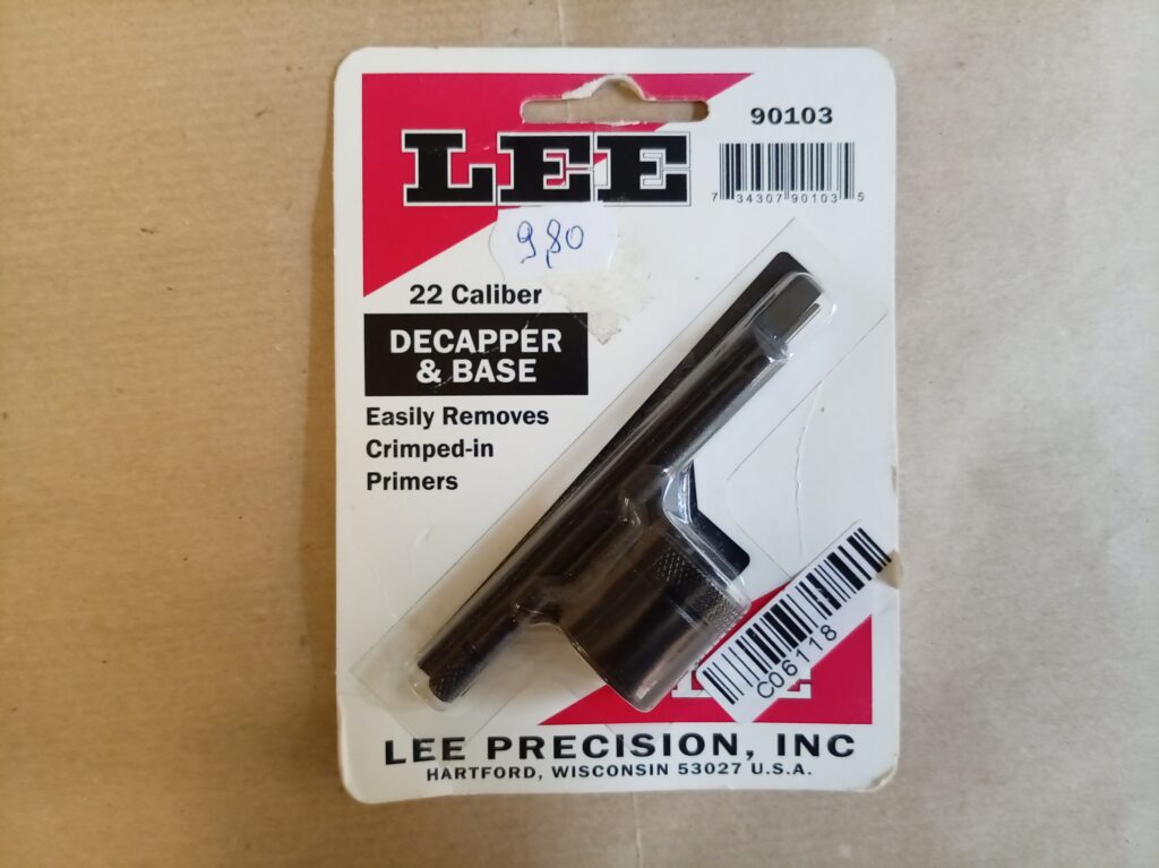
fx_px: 837
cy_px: 434
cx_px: 580
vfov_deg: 54.8
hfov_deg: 69.4
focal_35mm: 25
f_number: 1.8
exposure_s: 1/25
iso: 452
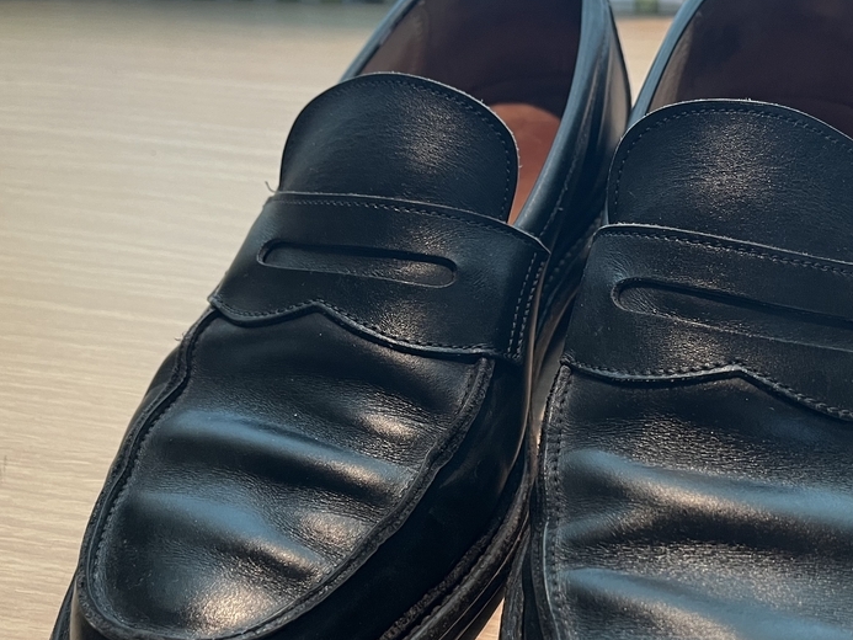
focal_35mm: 45
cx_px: 539
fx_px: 1109
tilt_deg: -42.5
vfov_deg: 32.0
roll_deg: +5.4
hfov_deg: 41.7
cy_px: 422
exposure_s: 1/50
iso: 200
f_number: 1.6
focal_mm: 5.1
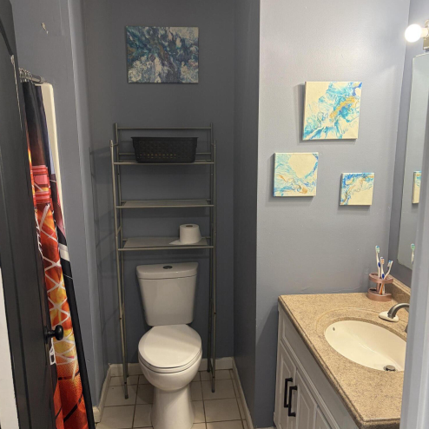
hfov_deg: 52.5
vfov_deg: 52.5
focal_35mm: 31
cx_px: 214
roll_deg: +0.2
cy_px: 215
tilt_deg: -12.1
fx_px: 435
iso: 125
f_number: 1.6
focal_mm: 5.96
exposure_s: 1/60
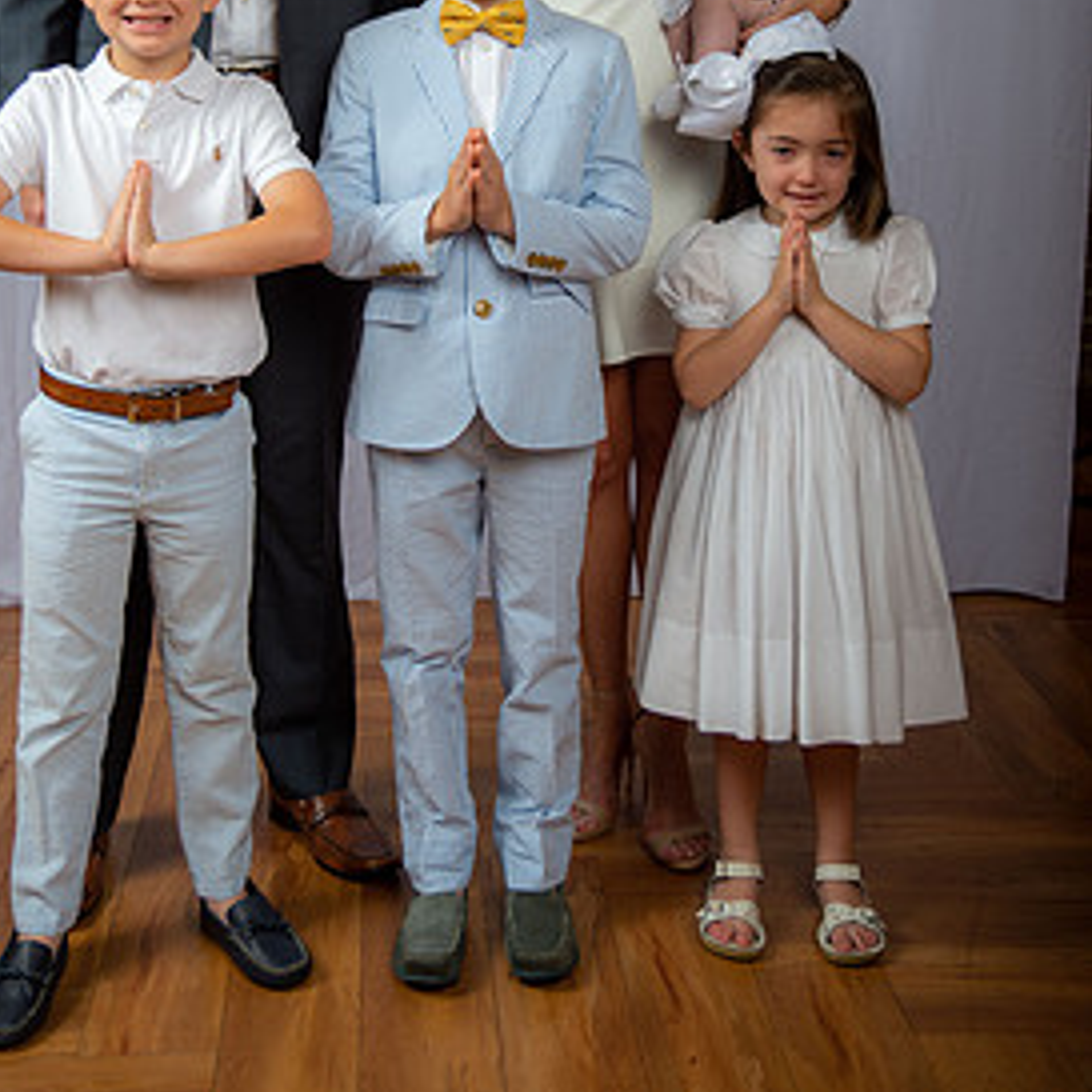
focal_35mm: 63
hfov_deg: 27.3
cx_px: 498
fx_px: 2248
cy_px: 196
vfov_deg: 26.7
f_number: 6.3
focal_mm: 45
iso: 250
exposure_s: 1/200
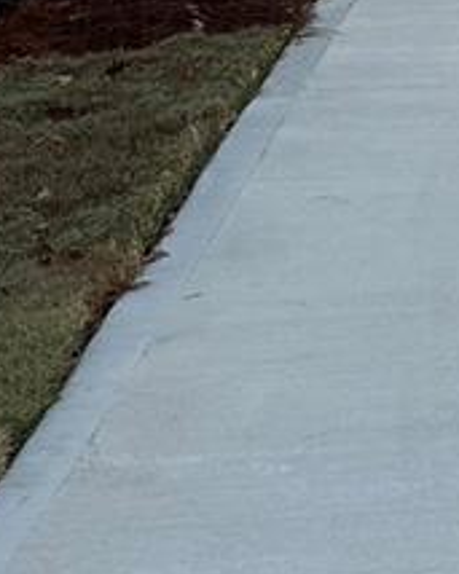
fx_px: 2855
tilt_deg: -1.4
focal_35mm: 168
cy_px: -491
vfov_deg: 10.7
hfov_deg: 8.8
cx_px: 864
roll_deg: +2.1
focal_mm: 6.76
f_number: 1.78
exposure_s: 1/2041
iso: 80
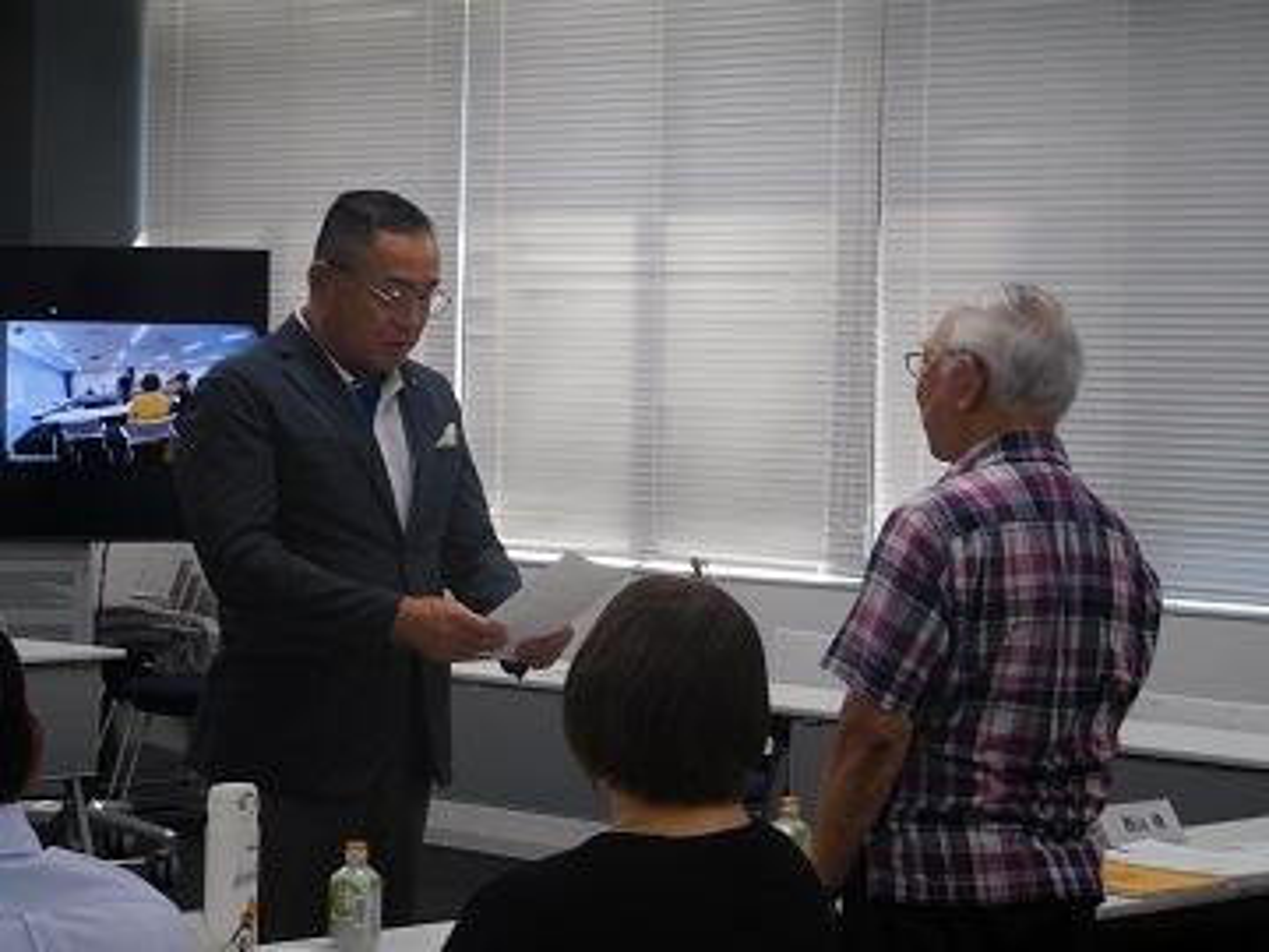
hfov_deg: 19.6
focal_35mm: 100
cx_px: 634
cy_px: 476
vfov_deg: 14.8
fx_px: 3666
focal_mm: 17.8
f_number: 4.8
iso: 160
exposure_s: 1/30
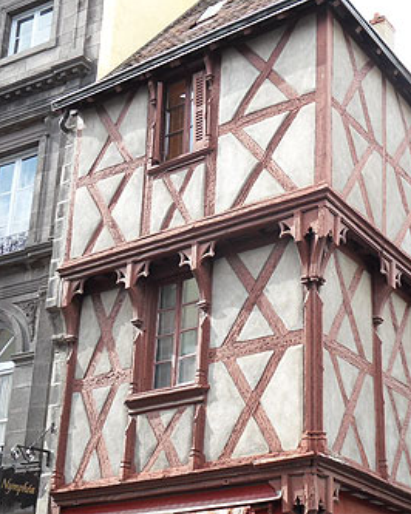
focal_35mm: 66
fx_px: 1004
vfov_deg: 28.7
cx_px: 270
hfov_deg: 23.0
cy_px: 255
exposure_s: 1/125
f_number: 4.5
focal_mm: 9
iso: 80
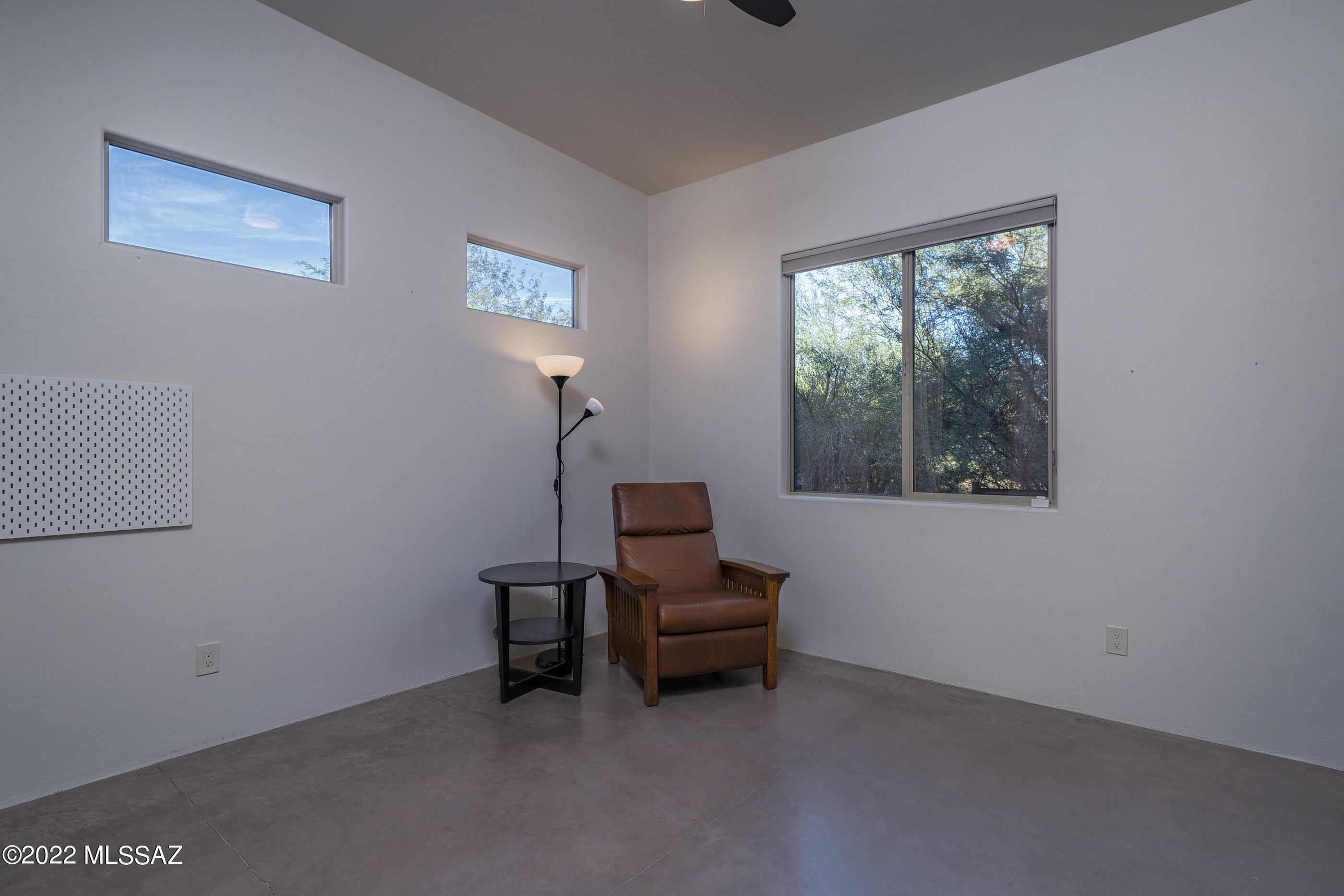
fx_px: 635
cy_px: 448
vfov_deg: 70.4
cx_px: 672
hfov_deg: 93.3
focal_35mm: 17
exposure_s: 1/40
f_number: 9
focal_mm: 17
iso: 200
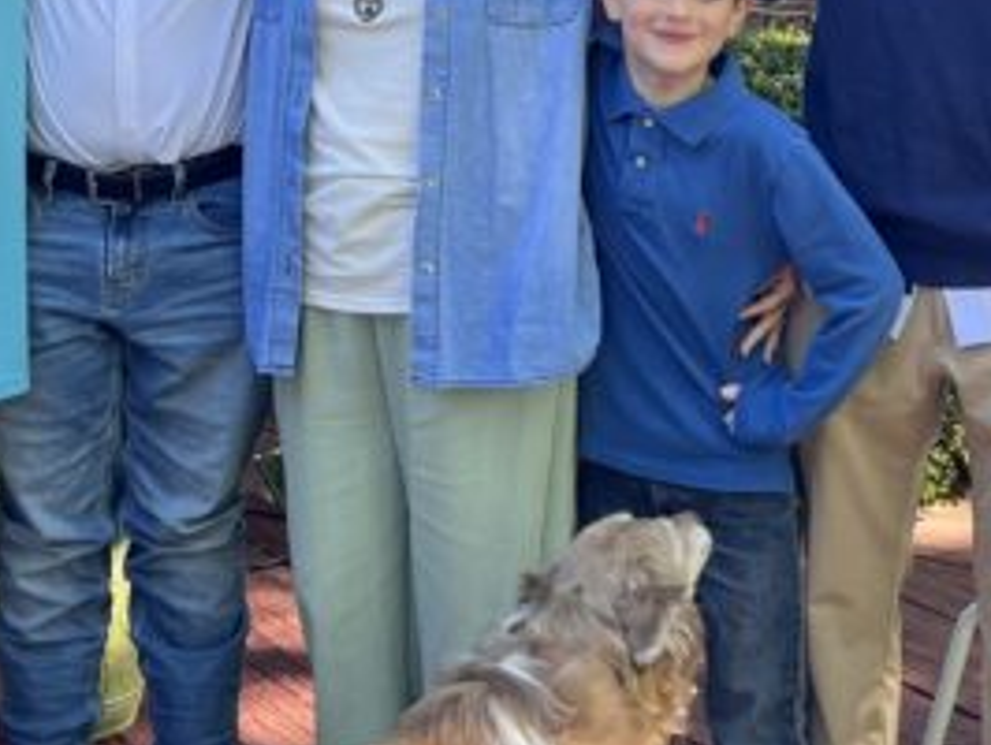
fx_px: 2149
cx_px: 458
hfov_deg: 26.0
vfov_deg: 19.1
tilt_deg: -4.0
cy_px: 7
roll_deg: -2.1
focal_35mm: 75
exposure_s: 1/206
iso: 40
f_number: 1.6
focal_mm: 5.1
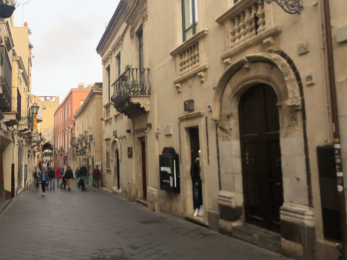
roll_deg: +1.9
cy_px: 112
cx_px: 118
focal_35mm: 39
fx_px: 391
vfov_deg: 36.7
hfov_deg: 47.2
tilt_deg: +7.2
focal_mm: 4
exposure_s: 1/774
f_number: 1.8
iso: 20
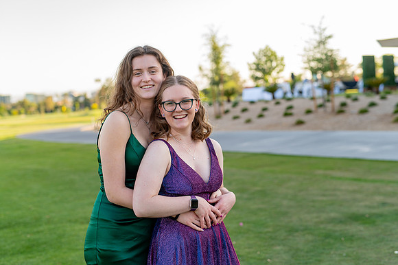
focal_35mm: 50
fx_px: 552
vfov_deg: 27.0
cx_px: 199
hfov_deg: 39.6
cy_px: 132
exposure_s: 1/250
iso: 100
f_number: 2.8
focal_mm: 50
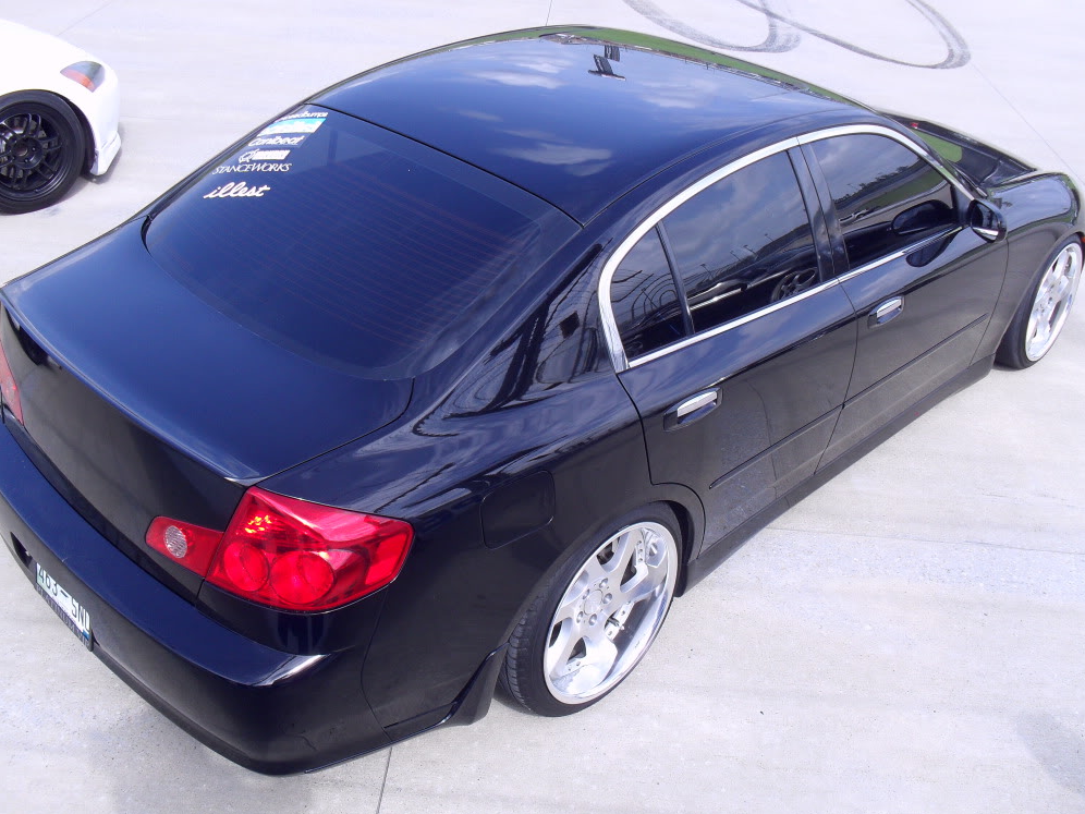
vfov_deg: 39.7
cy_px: 401
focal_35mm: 36
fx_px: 1128
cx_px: 556
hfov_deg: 51.3
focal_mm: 6.3
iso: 100
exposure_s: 1/500
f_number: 3.2
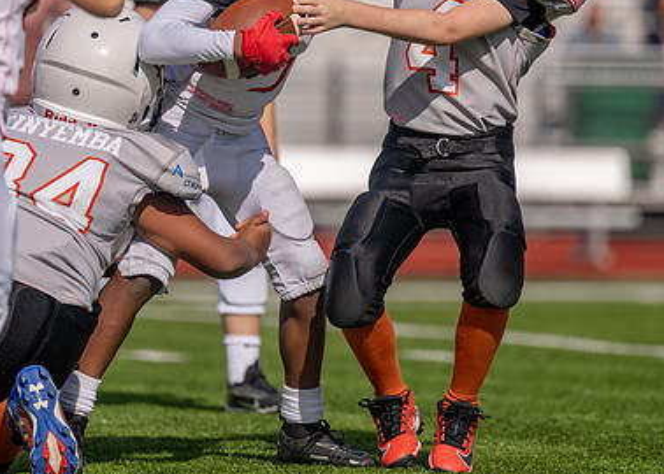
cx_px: 306
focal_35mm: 450
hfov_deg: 4.5
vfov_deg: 3.2
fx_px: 8486
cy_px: 133
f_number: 4
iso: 160
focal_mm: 280
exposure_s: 1/4000
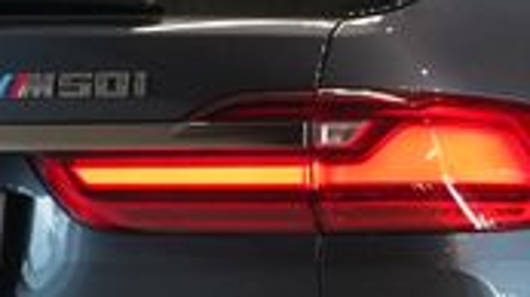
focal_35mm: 385
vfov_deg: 3.1
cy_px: 323
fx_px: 5406
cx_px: 680
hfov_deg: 5.6
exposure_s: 1/160
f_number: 5.6
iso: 4000
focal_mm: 62
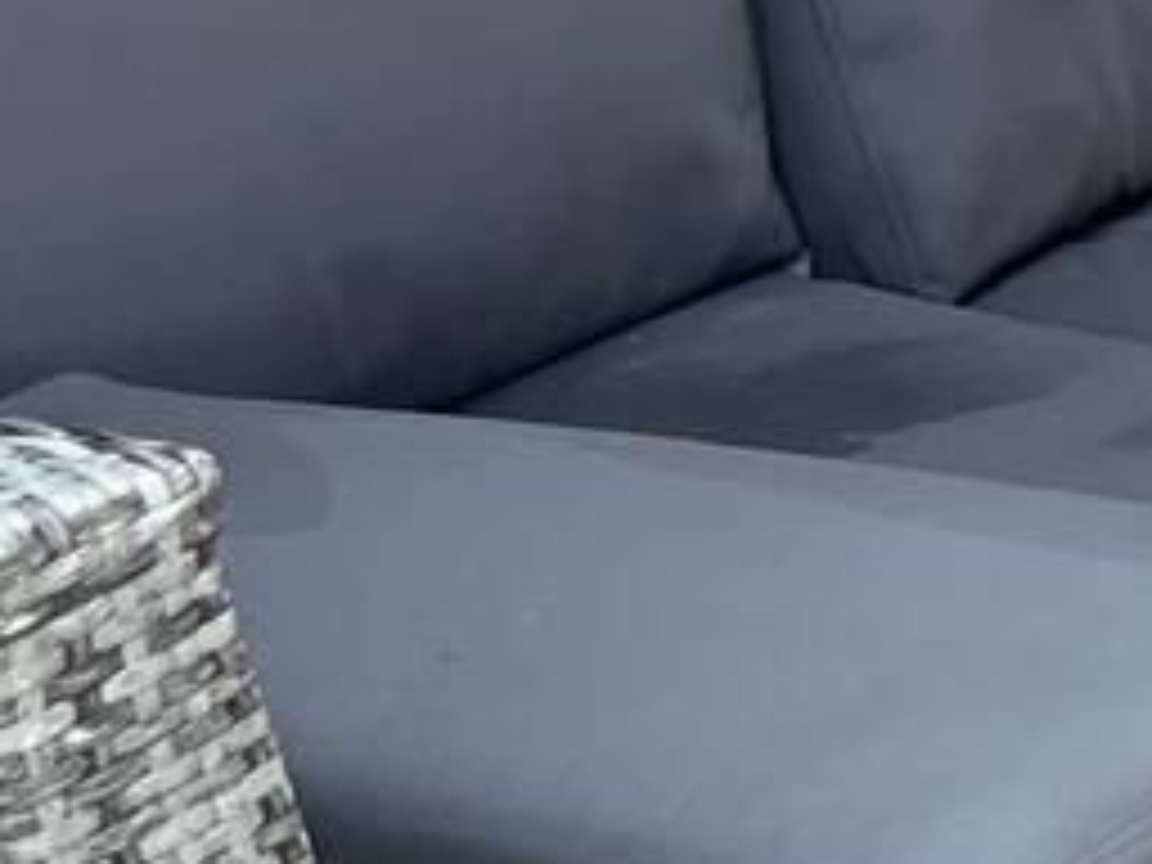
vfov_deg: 7.1
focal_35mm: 208
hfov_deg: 7.7
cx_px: 3942
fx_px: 6922
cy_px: 351
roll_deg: +2.0
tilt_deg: -18.6
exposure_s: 1/700
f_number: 1.5
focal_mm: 5.7
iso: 50
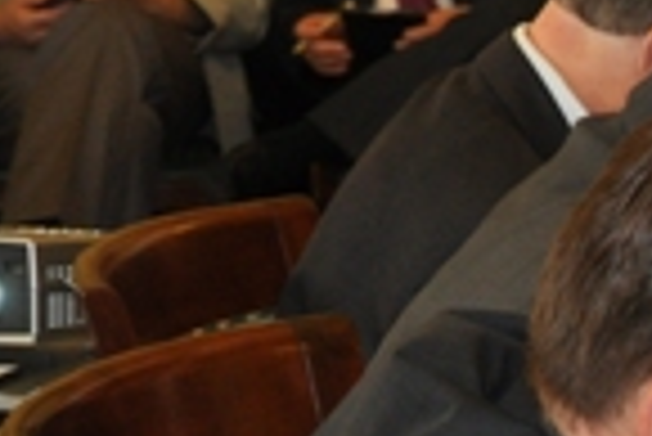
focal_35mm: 251
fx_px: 4550
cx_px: 1412
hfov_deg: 7.8
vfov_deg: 5.5
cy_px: 596
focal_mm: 38
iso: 800
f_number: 4.5
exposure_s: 1/60
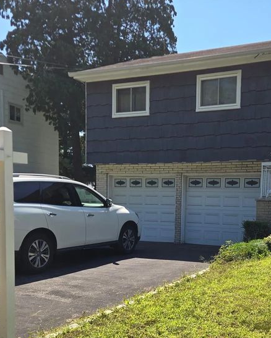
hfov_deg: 35.2
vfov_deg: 43.0
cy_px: 235
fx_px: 421
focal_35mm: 42
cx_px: 189
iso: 25
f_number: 1.8
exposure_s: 1/1372
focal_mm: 5.4
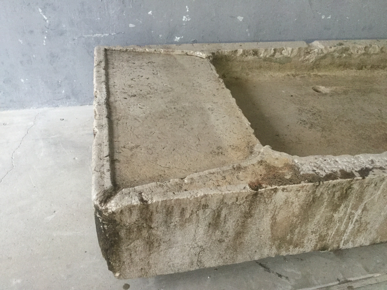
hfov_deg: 58.4
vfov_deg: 45.4
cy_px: 145
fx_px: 347
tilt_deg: -35.7
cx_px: 194
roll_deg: -3.3
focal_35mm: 31
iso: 200
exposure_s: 1/24
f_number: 2.4
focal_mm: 3.3
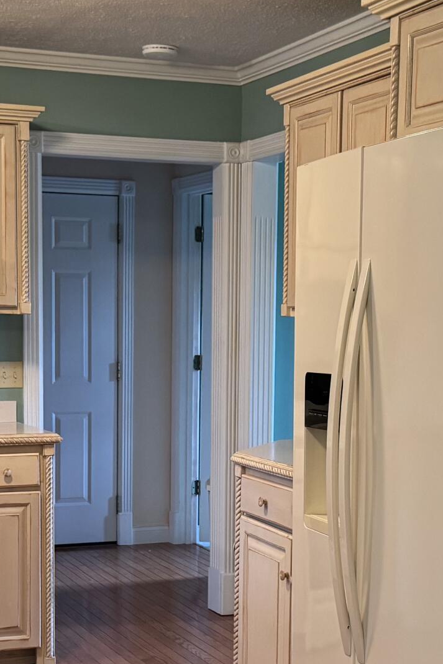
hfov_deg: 19.4
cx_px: 196
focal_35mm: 70
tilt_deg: -6.2
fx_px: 1292
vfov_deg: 28.7
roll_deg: -0.5
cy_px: 444
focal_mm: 6.76
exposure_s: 1/60
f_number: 1.78
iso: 400
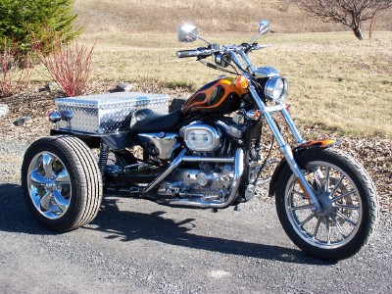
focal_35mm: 67
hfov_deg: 29.0
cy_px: 147
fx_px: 759
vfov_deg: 21.9
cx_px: 196
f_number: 3.2
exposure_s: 1/350
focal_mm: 11.1
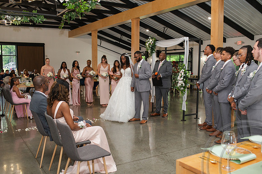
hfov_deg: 53.7
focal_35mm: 36
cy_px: 87
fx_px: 259
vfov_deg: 37.2
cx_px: 131
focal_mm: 35
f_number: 3.2
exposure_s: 1/200
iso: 800
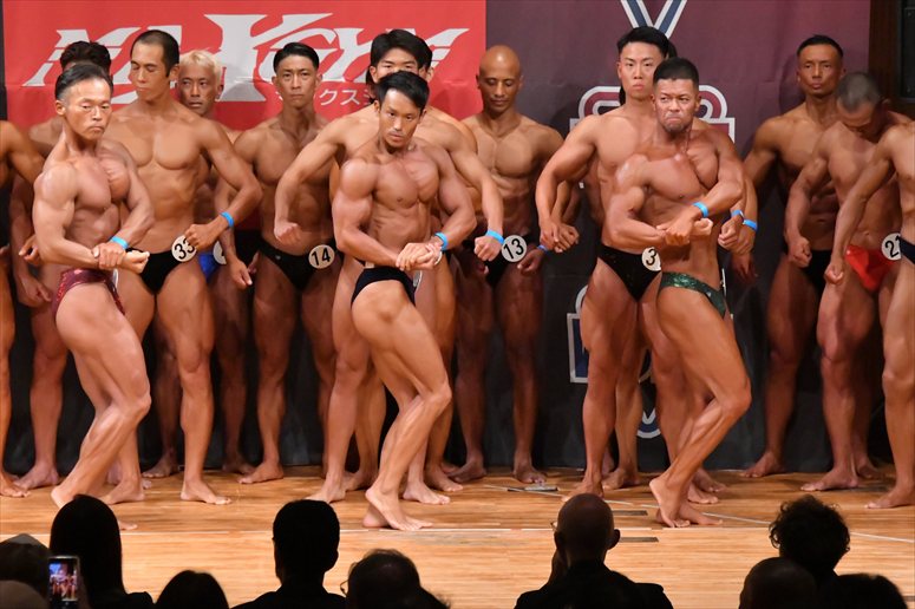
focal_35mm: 255
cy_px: 304
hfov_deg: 8.1
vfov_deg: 5.4
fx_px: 6478
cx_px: 458
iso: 12800
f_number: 5.6
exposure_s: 1/400
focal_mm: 170
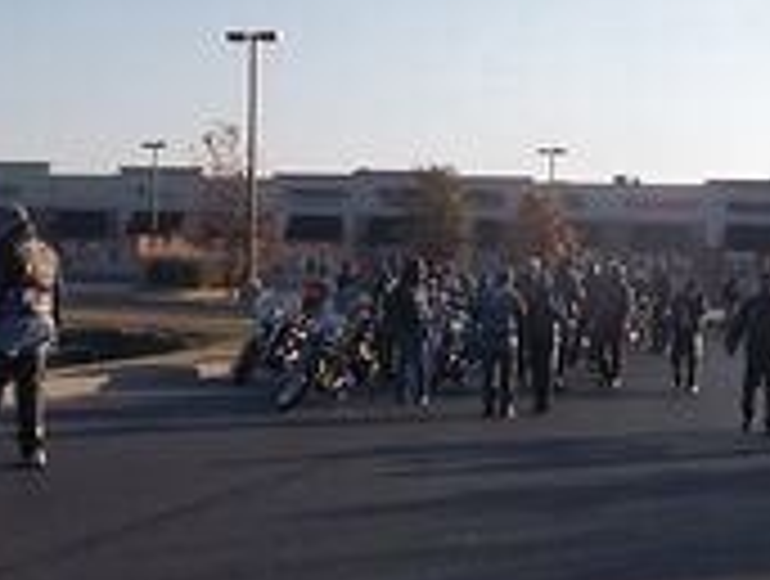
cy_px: 342
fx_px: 1404
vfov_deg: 23.3
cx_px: 482
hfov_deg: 30.5
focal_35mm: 63
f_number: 8.9
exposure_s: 1/160
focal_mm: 4.9
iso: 80
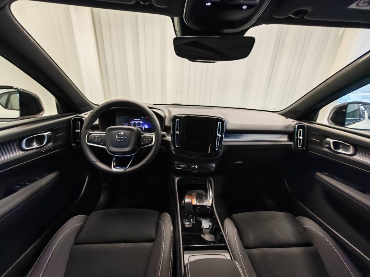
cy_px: 138
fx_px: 139
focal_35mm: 13
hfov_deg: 106.2
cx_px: 185
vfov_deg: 89.9
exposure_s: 1/34
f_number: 2
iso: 250
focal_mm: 1.82
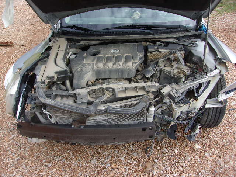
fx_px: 184
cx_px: 118
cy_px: 88
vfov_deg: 51.4
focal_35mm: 27
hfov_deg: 65.3
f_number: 3
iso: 80
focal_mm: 4.9
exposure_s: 1/180
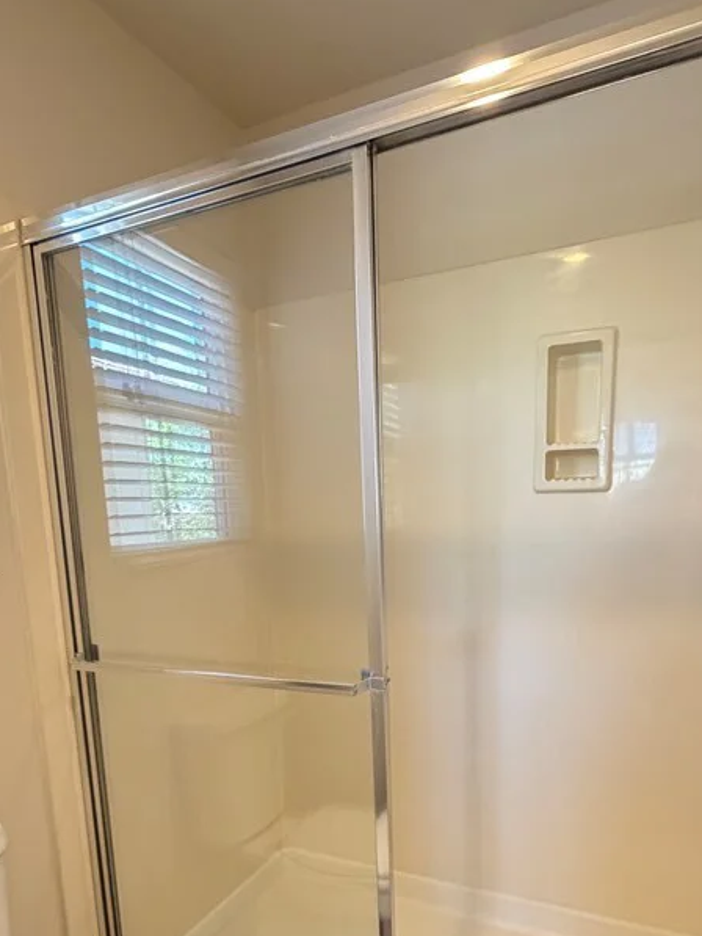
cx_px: 367
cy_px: 621
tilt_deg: -8.9
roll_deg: +2.4
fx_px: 649
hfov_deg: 56.8
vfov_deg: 69.6
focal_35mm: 24
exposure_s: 1/60
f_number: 2.2
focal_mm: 2.22
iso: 640
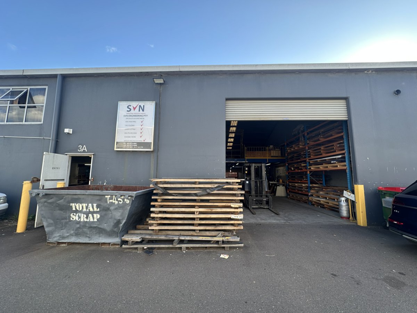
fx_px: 169
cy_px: 156
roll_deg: -0.1
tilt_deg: +7.2
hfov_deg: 102.1
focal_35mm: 14
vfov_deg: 85.7
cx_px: 208
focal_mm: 2.22
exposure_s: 1/137
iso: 40
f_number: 2.2
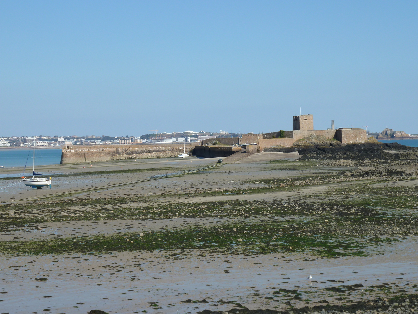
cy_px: 157
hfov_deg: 27.0
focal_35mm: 72
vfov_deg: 20.4
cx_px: 209
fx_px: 869
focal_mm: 11.9
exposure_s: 1/500
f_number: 5
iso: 80
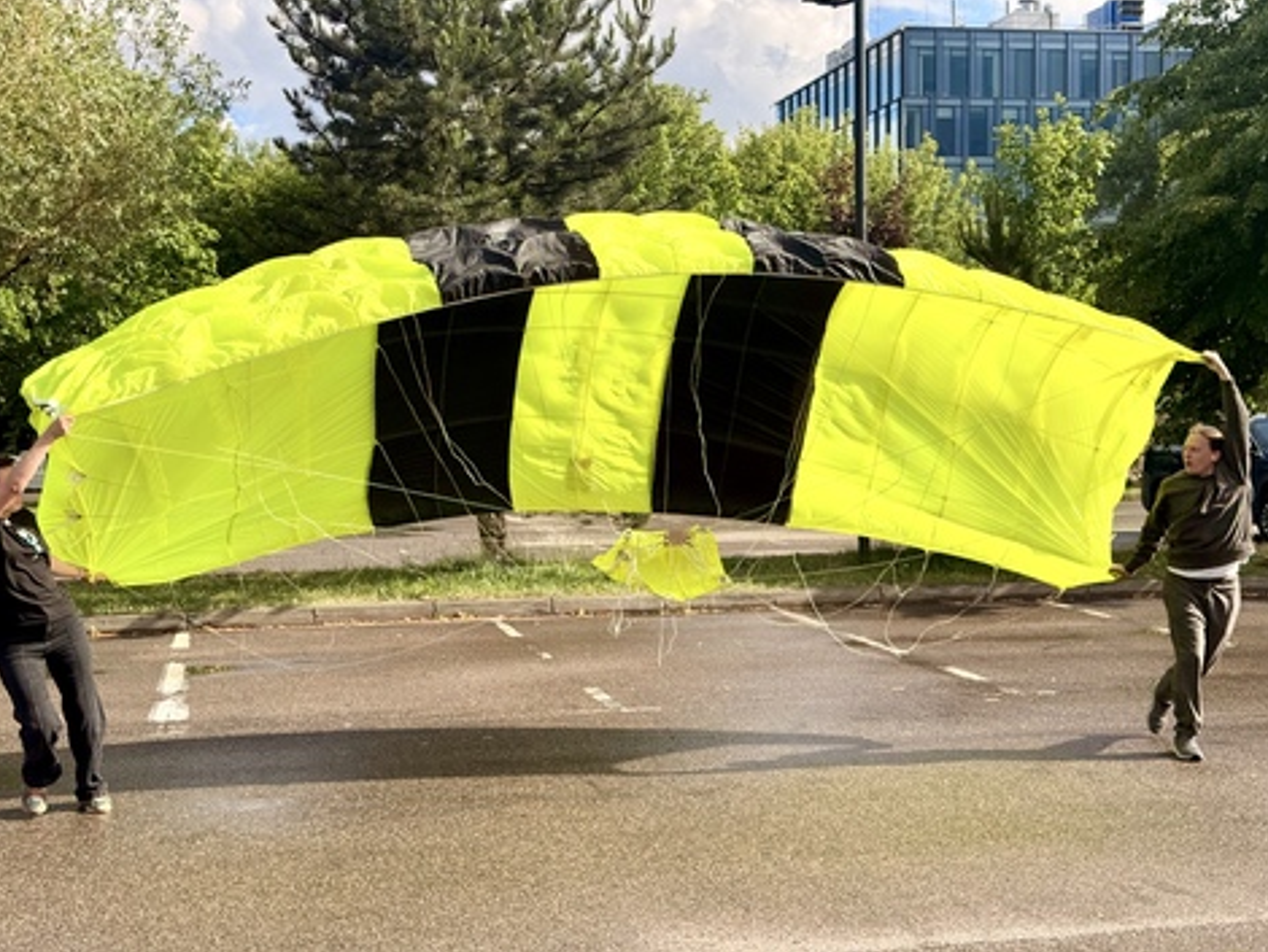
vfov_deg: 29.7
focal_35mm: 49
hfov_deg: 38.9
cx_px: 642
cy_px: 480
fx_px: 1796
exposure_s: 1/2976
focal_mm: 6.76
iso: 64
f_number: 1.78
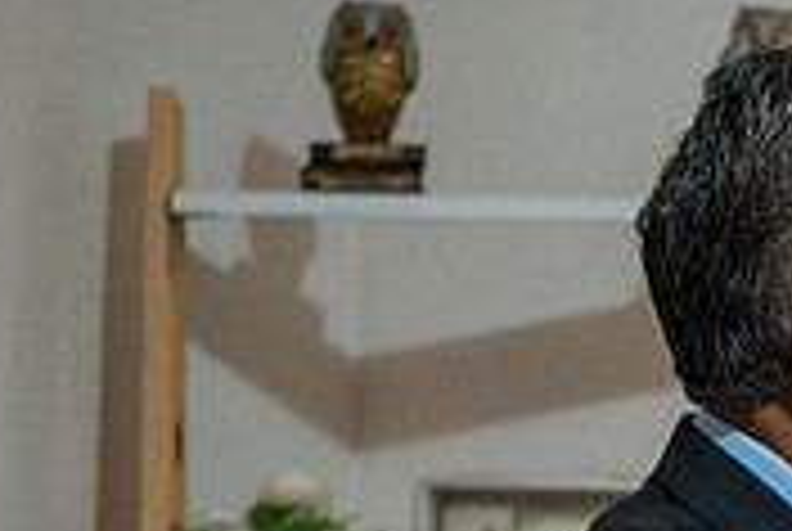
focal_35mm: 205
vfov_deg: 6.6
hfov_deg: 9.7
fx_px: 4518
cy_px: 826
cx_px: 1166
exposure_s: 1/125
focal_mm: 60
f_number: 2.8
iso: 2500
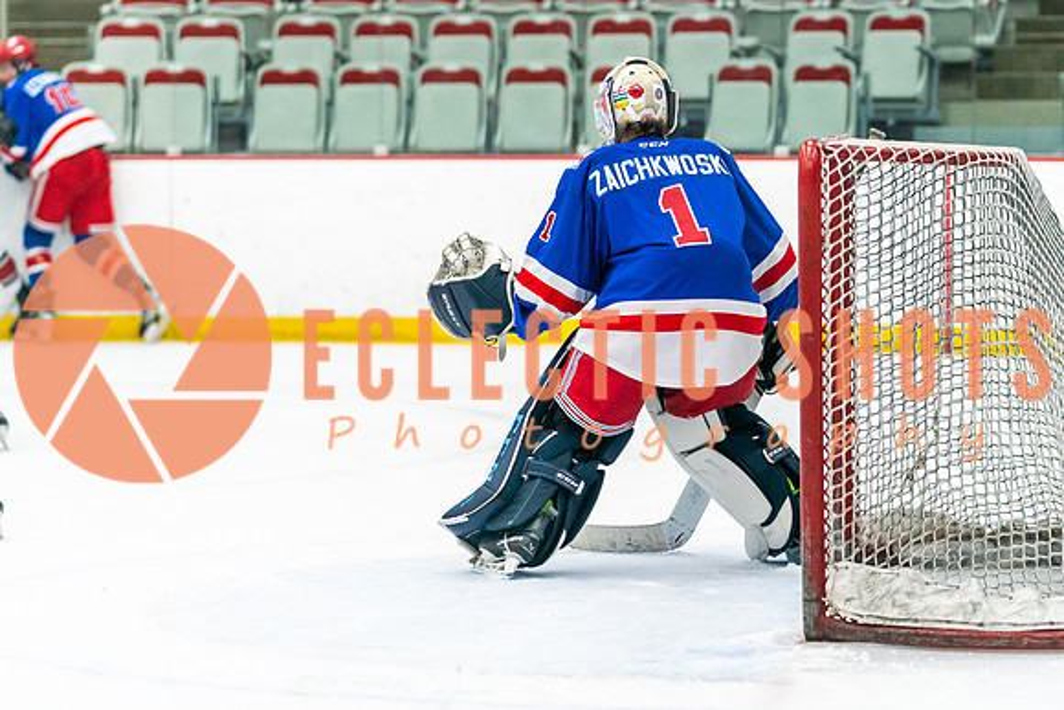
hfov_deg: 12.5
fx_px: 4871
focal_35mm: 165
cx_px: 547
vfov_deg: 8.3
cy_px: 359
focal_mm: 110
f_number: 2.8
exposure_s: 1/1000
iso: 3200
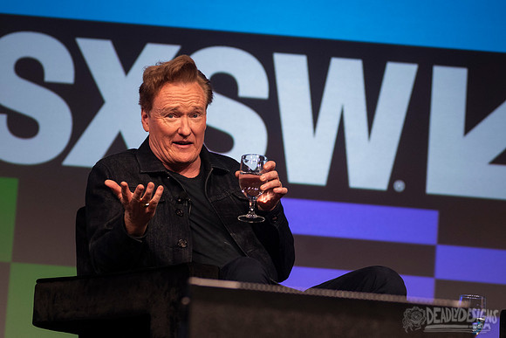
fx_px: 2137
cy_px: 162
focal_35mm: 152
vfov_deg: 9.0
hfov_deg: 13.5
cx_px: 149
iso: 1250
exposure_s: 1/320
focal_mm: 100
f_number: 4
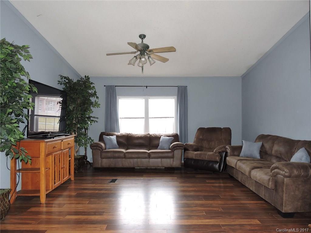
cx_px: 156
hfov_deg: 71.6
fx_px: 216
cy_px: 116
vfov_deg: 56.8
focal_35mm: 24
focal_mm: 4.3
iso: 250
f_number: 3.3
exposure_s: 1/30
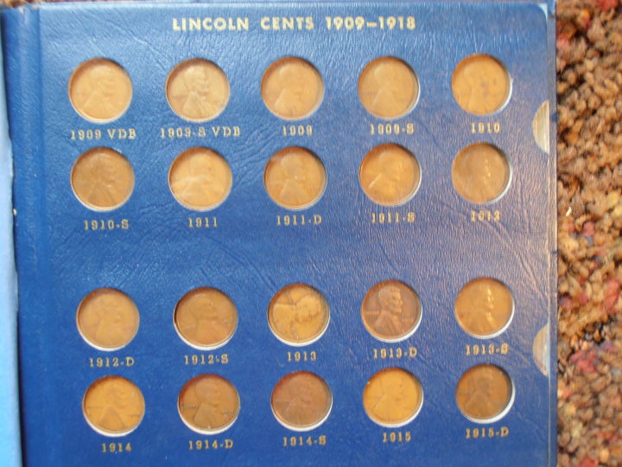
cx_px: 311
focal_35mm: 37
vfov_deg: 38.7
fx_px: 665
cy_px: 234
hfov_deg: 50.1
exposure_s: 1/13
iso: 125
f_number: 3.9
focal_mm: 6.61
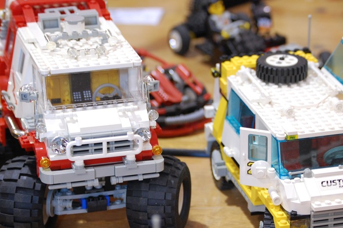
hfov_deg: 16.4
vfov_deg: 11.0
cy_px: 155
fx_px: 1187
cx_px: 166
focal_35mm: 125
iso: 800
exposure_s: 1/15
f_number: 4.5
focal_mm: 55
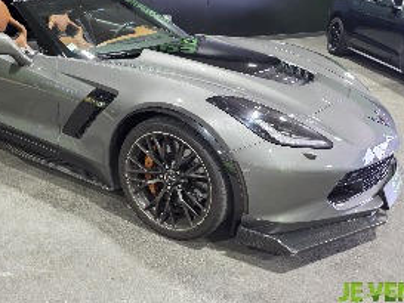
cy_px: 108
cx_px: 145
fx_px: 409
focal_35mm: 35
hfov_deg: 51.9
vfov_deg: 40.4
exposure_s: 1/120
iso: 320
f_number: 1.7
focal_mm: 6.25
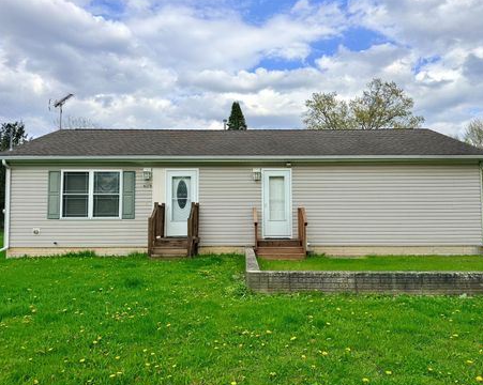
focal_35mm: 26
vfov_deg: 54.9
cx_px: 250
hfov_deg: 66.1
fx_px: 371
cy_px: 197
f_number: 1.78
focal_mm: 6.76
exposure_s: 1/3759
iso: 80
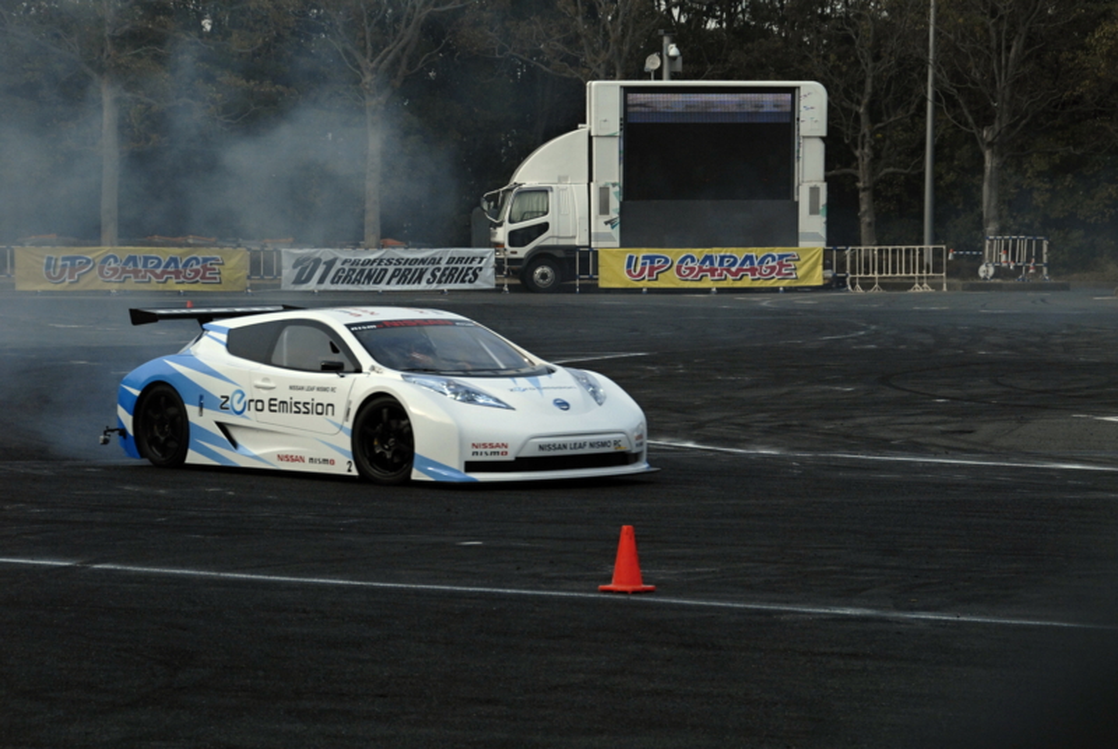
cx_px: 559
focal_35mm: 135
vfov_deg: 10.2
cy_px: 374
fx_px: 4199
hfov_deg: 15.2
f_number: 13
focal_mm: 90
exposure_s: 1/640
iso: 400
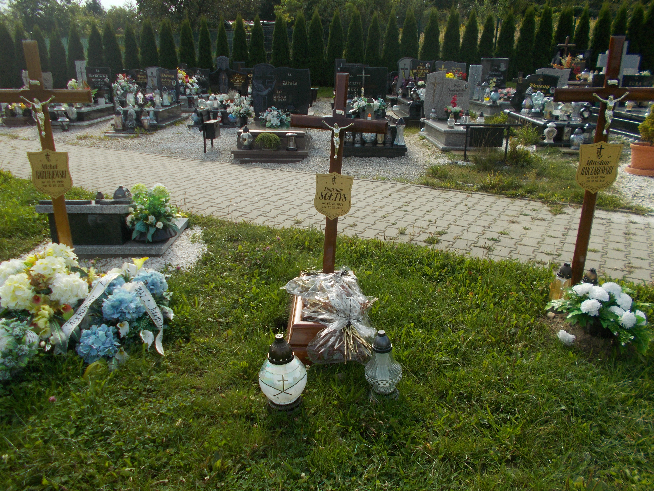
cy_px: 246
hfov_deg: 67.3
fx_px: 491
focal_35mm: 26
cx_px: 327
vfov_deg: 53.1
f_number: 8
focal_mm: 4.6
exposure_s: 1/160
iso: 80
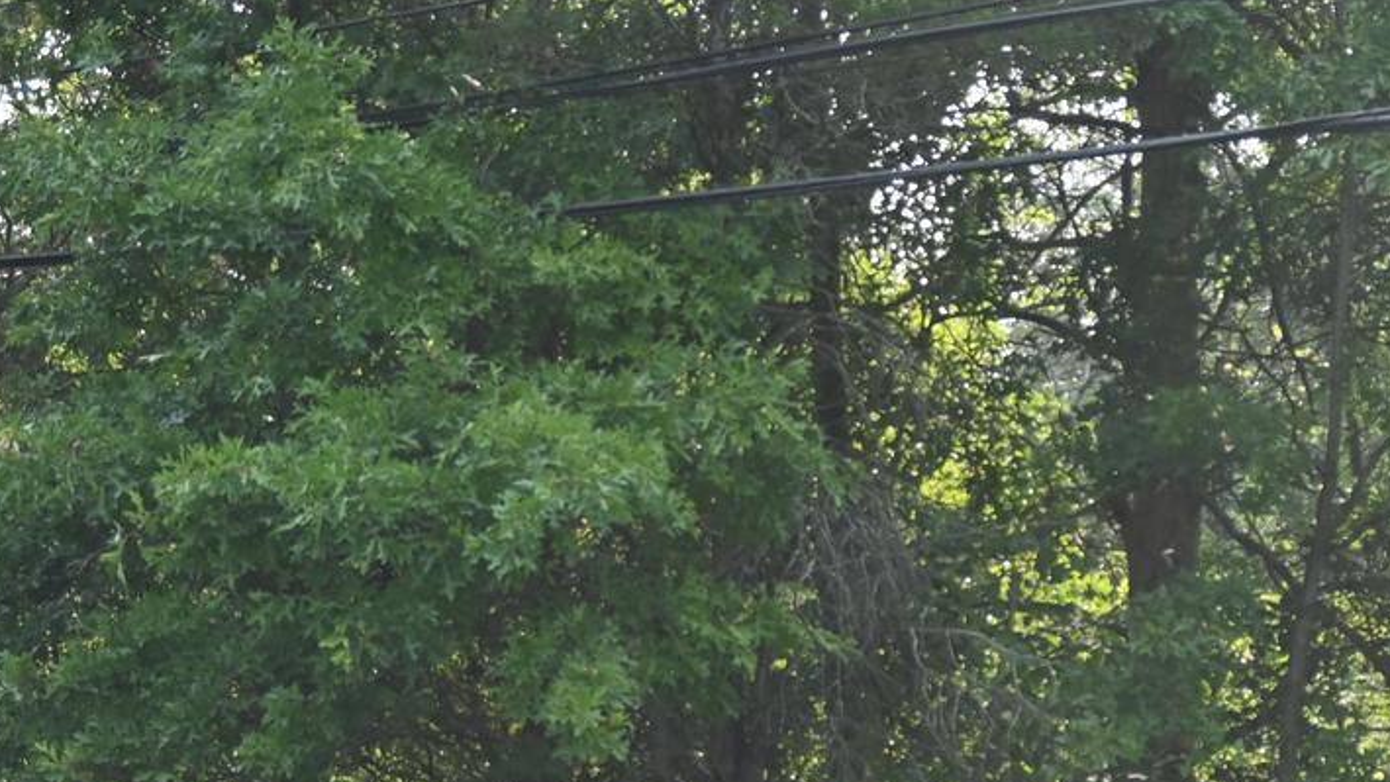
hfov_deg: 18.0
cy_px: 738
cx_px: 1086
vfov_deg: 10.2
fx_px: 4350
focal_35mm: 118
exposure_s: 1/250
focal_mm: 26
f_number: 4.5
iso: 220
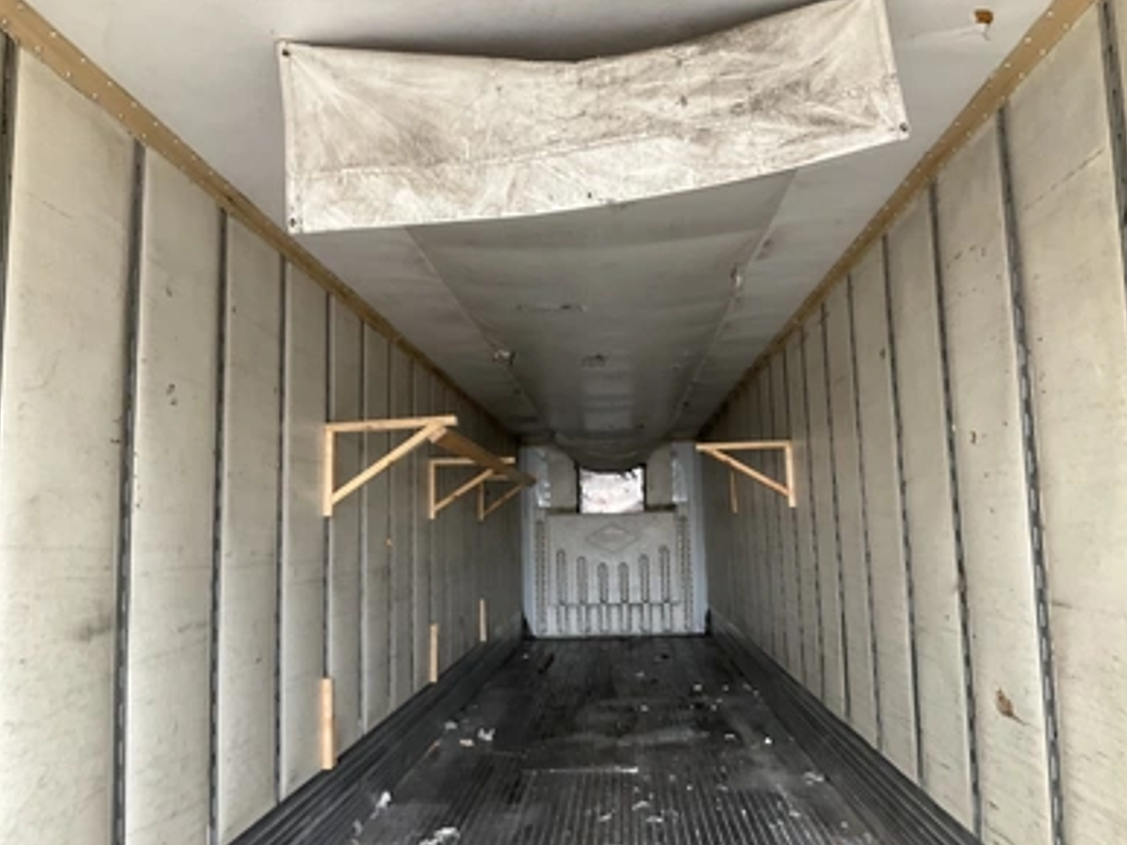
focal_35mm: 30
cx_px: 577
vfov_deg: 46.8
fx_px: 976
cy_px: 431
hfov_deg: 60.0
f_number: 1.8
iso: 64
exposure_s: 1/73
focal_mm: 3
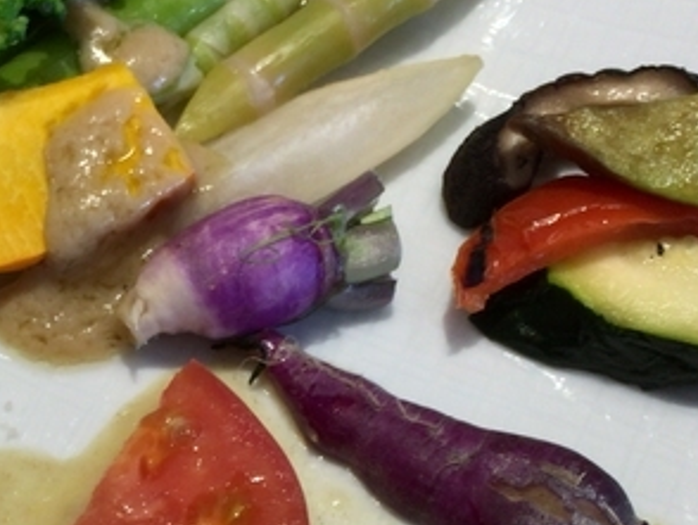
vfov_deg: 14.3
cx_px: 64
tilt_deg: -62.4
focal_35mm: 101
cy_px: 615
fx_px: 2038
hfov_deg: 19.1
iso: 50
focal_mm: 4.15
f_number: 2.2
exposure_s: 1/30
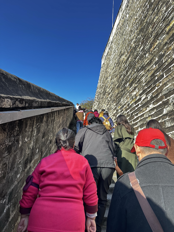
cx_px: 87
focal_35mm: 24
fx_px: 161
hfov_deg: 56.8
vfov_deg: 71.6
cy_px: 116
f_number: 1.78
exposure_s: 1/482
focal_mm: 6.86
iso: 80
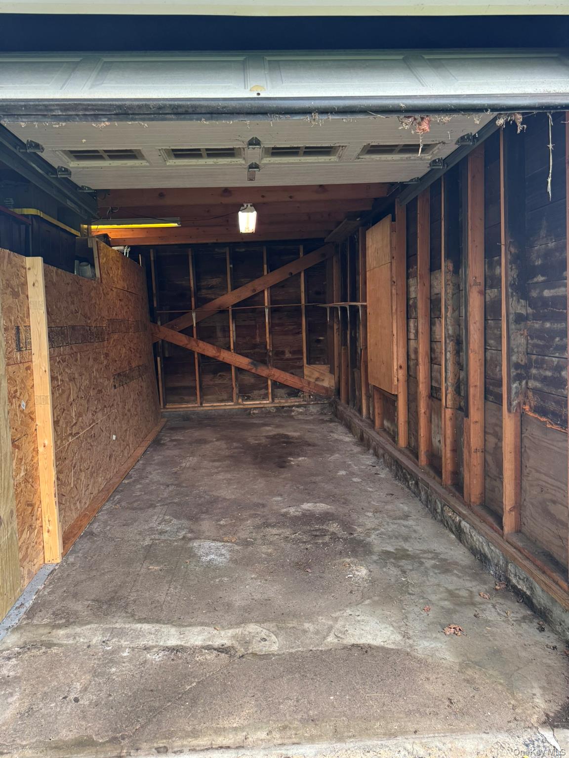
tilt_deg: -4.0
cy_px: 379
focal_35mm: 24
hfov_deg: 56.8
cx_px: 284
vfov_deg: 71.6
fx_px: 526
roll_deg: +2.6
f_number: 1.78
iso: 160
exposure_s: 1/120
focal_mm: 6.76
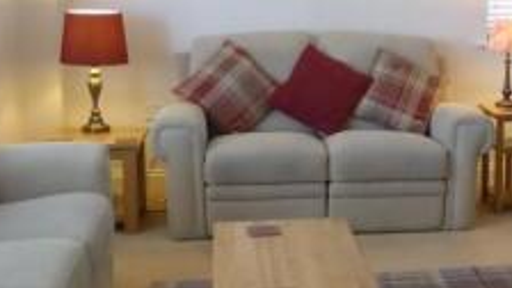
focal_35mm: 68
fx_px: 923
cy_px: 95
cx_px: 447
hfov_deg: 29.9
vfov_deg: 17.7
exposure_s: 1/30
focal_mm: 4.3
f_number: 3.3
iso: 400
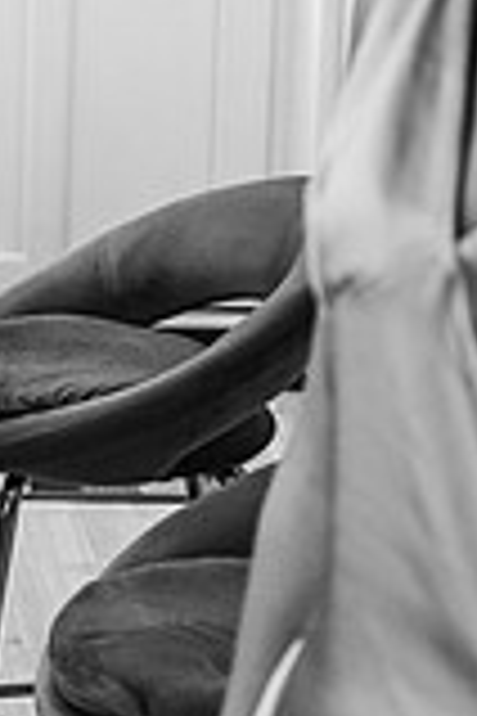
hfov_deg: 9.8
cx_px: -536
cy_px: -77
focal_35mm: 128
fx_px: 2544
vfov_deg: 15.6
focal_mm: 35
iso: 900
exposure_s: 1/200
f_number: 2.2
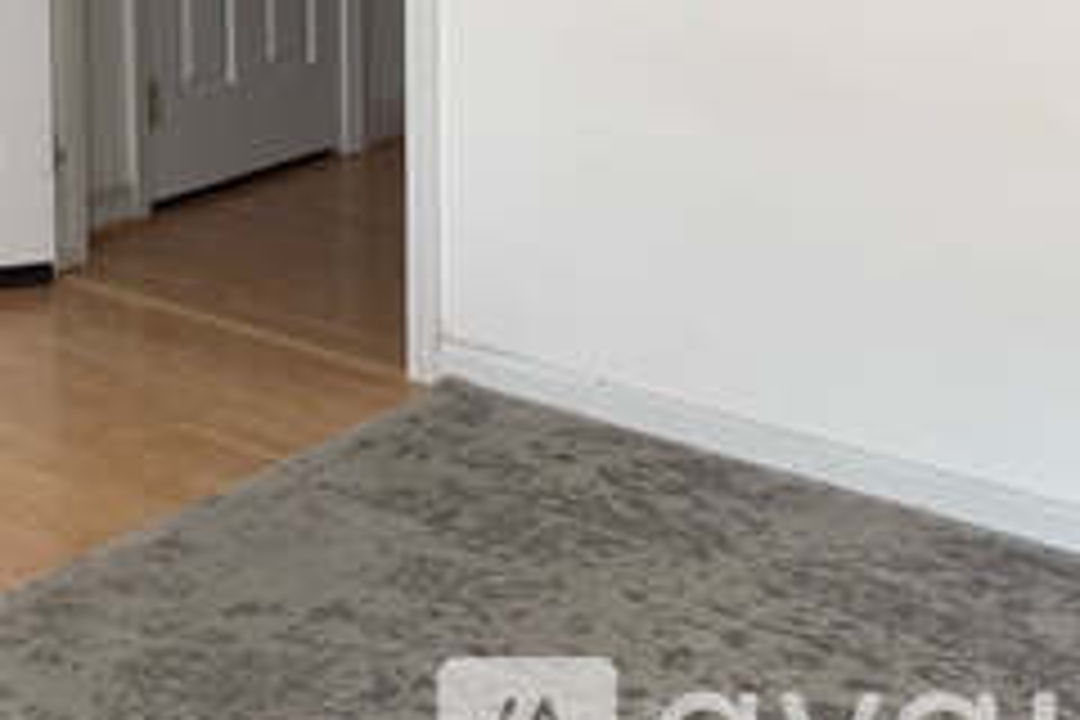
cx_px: -335
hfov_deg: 23.7
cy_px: -288
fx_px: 2250
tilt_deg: -3.3
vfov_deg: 16.8
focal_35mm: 75
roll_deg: +1.1
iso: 100
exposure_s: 1/109
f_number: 1.8
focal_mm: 4.25
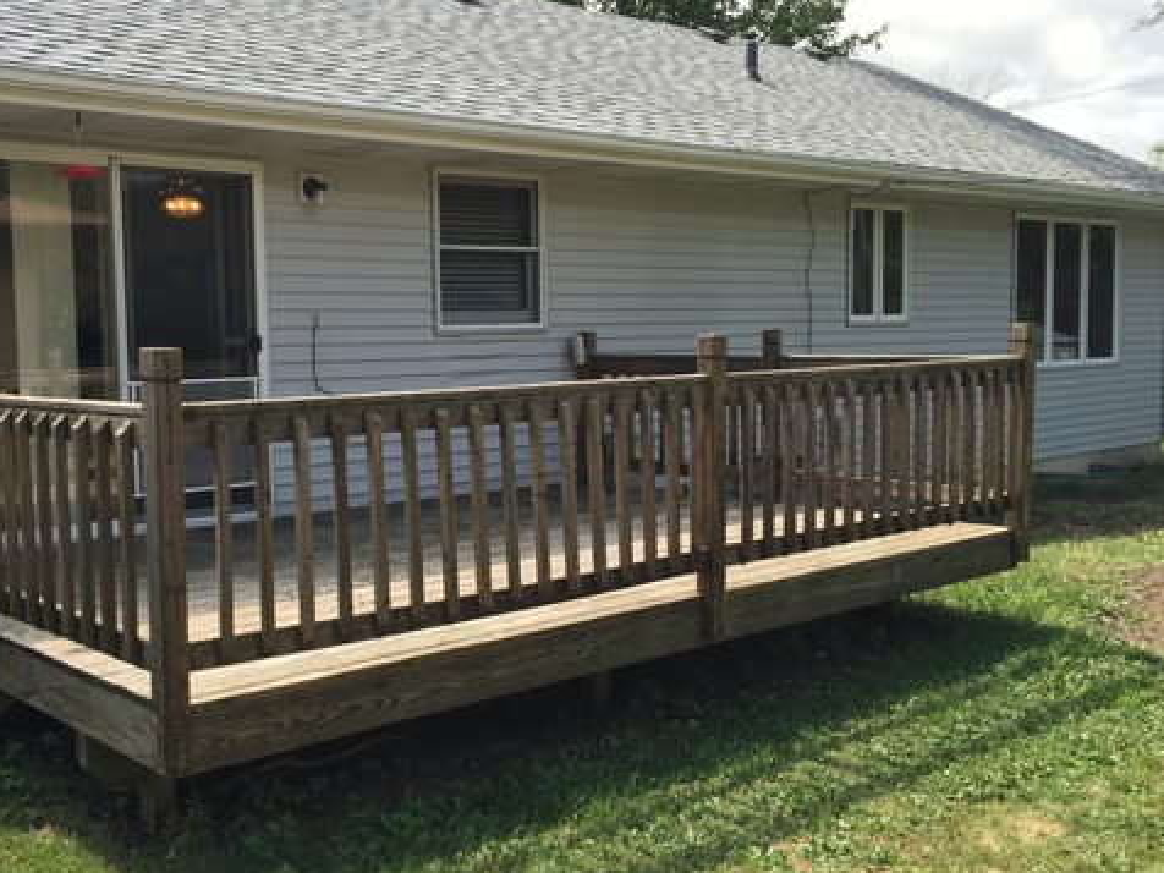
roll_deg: +0.6
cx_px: 421
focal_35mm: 39
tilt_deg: -3.5
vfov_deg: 36.8
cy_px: 445
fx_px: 1311
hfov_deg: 47.3
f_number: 2.2
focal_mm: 4.15
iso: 32
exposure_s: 1/618
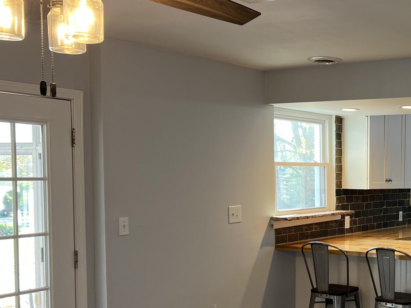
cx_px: 398
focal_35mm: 52
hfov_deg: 34.0
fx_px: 617
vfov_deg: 27.8
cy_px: 209
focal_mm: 5.7
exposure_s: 1/60
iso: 80
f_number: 1.5
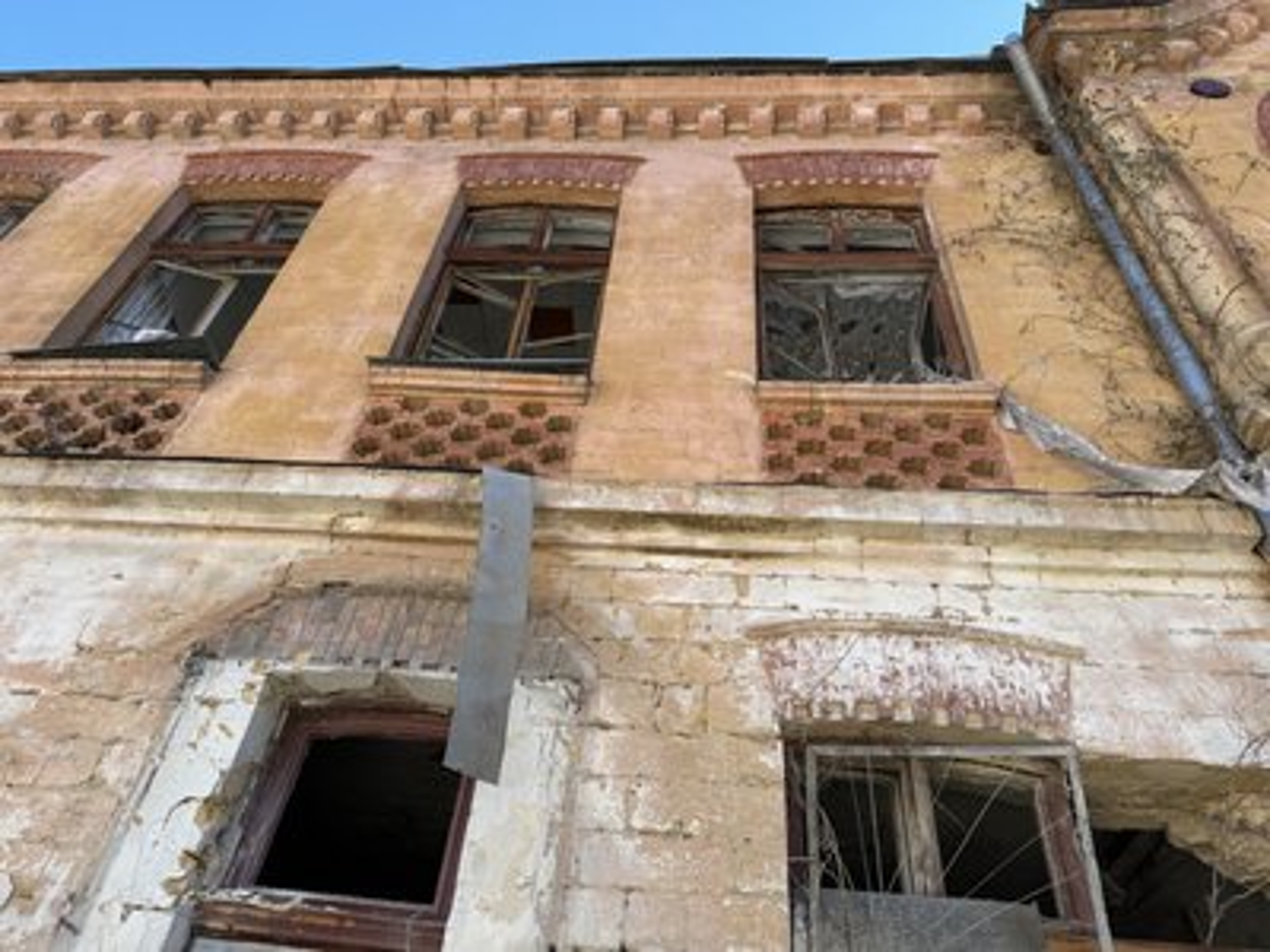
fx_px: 881
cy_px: 476
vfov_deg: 56.8
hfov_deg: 71.6
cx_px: 635
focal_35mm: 24
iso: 80
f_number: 1.78
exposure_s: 1/1172
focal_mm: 6.86
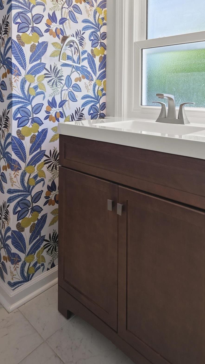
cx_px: 134
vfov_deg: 77.5
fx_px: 222
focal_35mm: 23
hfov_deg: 48.8
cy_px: 141
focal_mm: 10
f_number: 4
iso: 400
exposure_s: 1/13
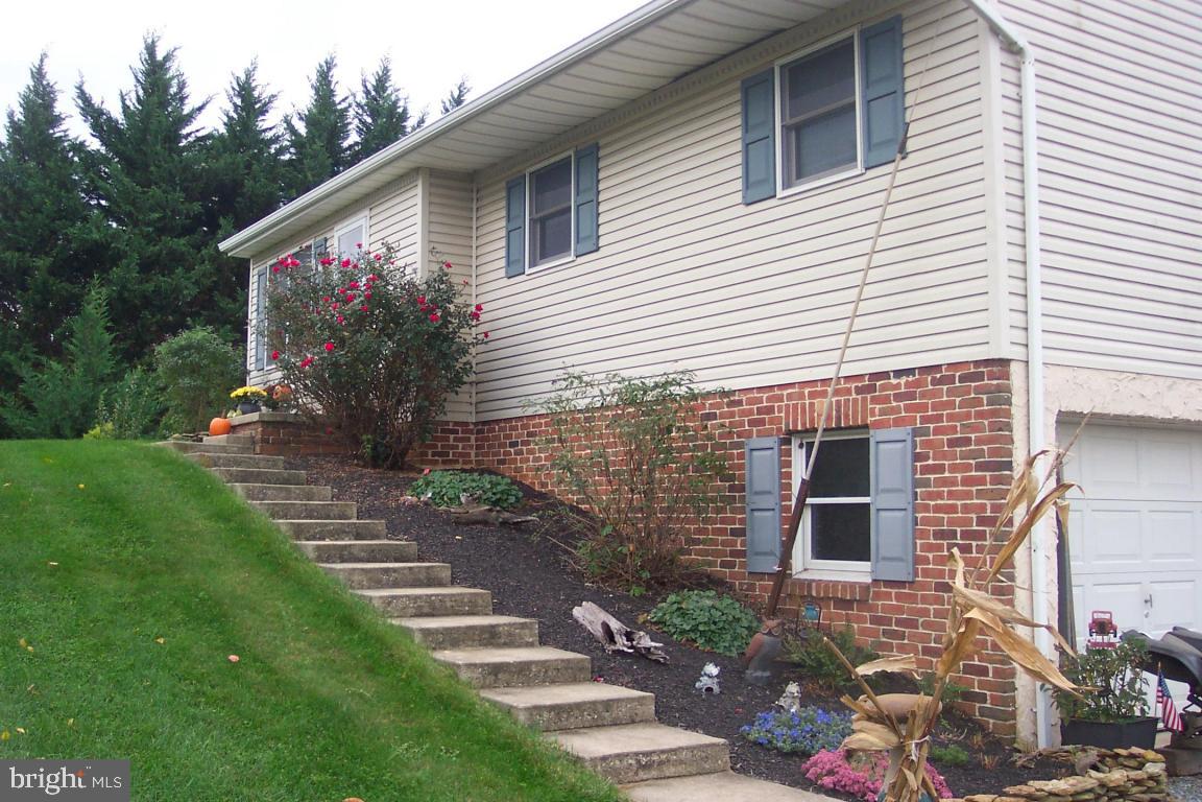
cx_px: 601
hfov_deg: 50.7
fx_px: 1269
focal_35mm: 38
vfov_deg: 35.1
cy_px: 401
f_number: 2.8
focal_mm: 8
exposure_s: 1/350
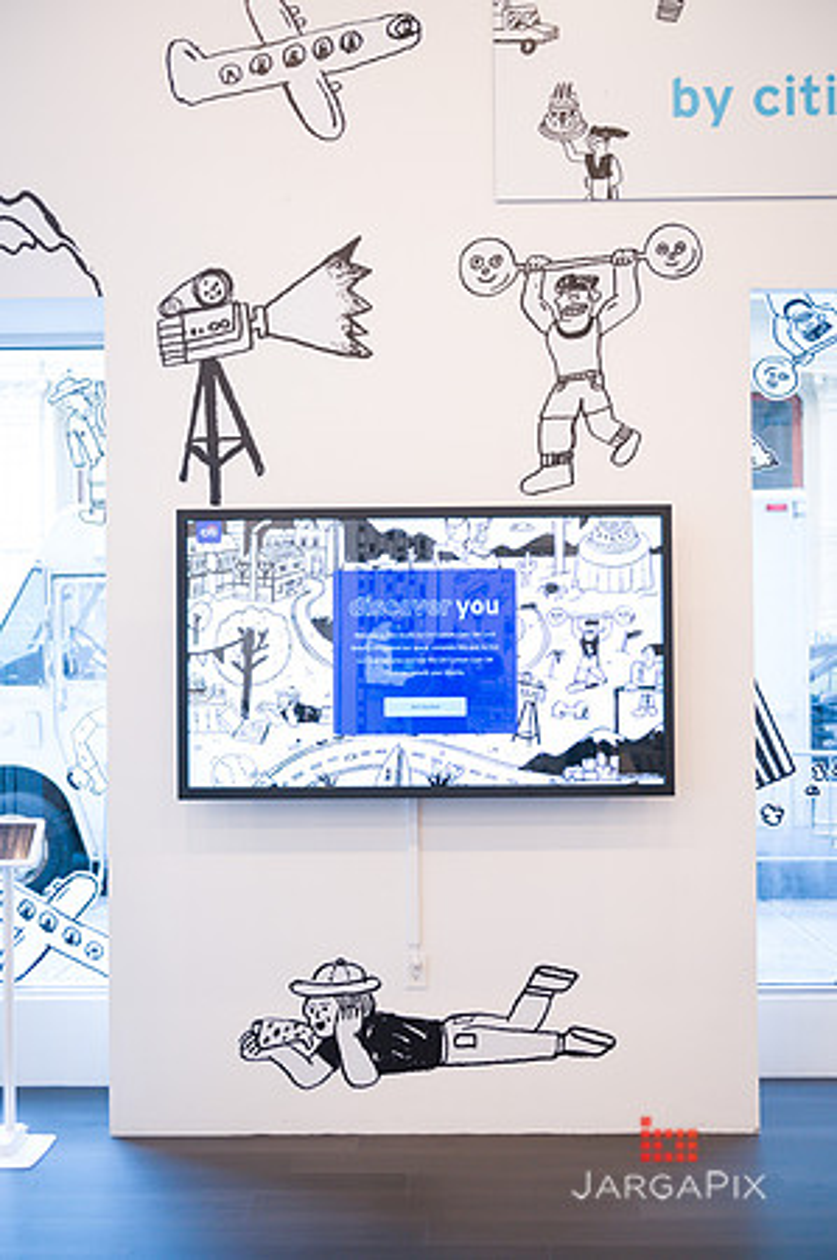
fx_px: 1328
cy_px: 630
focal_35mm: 38
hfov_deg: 35.0
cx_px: 418
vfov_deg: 50.7
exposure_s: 1/200
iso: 1600
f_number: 3.5
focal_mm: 38
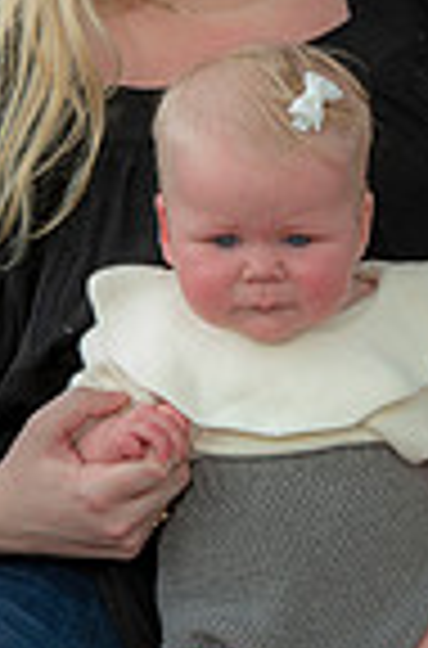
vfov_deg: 4.9
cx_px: 264
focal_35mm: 423
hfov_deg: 3.2
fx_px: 7598
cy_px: 68
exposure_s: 1/200
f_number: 5
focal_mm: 135
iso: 160
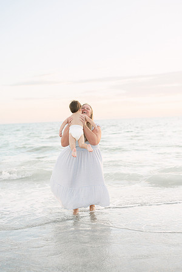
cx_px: 91
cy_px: 136
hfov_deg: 27.0
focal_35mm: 50
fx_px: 379
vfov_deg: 39.6
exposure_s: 1/500
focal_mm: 50
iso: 320
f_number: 2.5
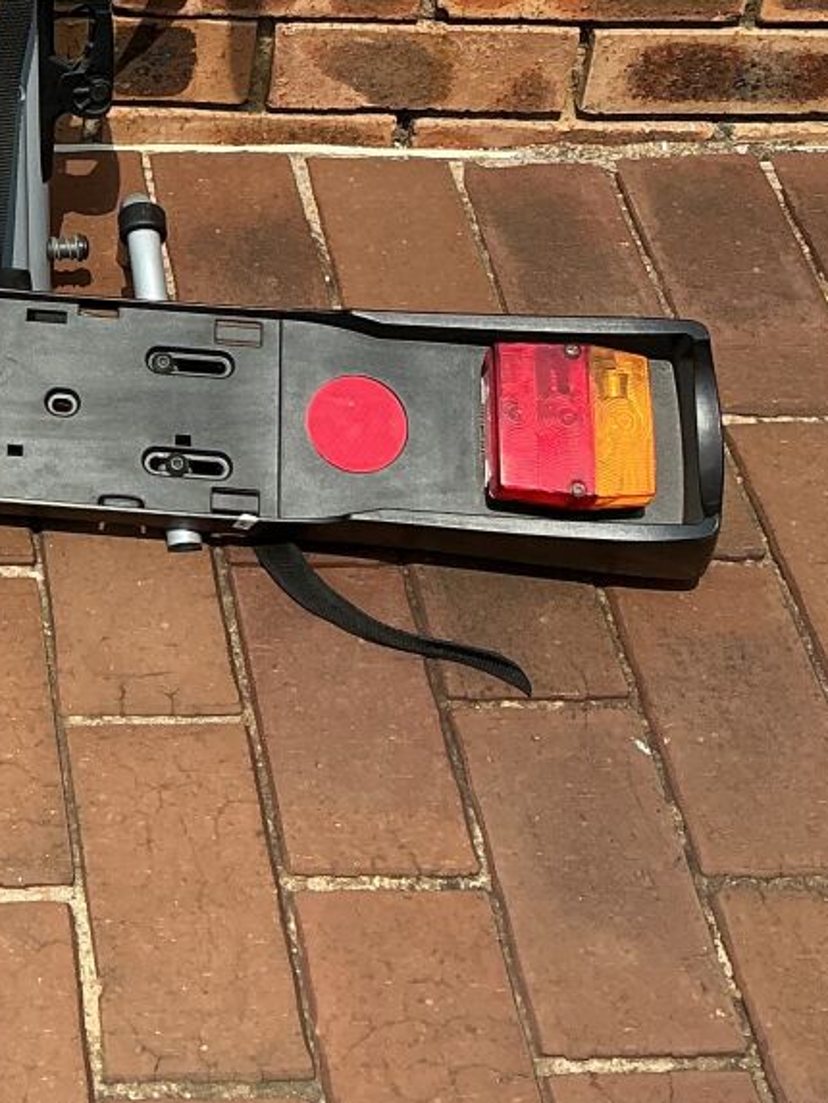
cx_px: -191
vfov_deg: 23.0
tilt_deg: -34.0
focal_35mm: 81
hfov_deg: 17.3
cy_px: -38
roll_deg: +0.6
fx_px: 2582
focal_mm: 3
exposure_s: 1/1250
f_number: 1.8
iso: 25
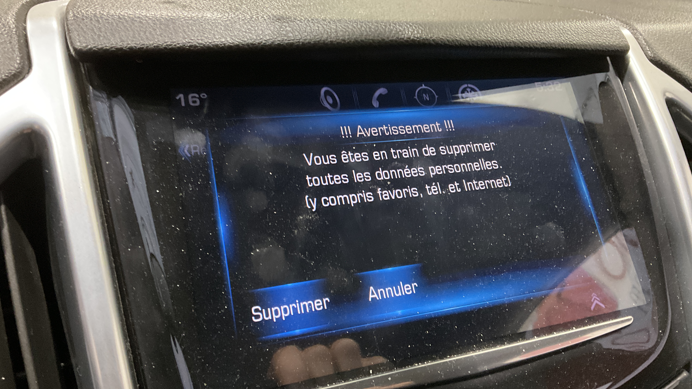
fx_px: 587
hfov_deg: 61.0
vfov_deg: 36.7
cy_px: 184
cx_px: 347
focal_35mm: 32
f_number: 1.8
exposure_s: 1/34
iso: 320
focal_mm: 3
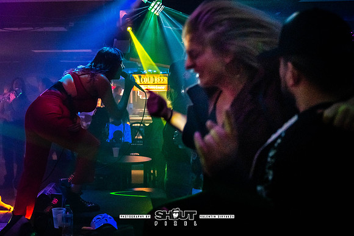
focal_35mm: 61
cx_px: 106
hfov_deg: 32.4
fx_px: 601
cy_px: 87
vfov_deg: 22.2
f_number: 2.8
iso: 3200
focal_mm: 39.7
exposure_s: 1/250
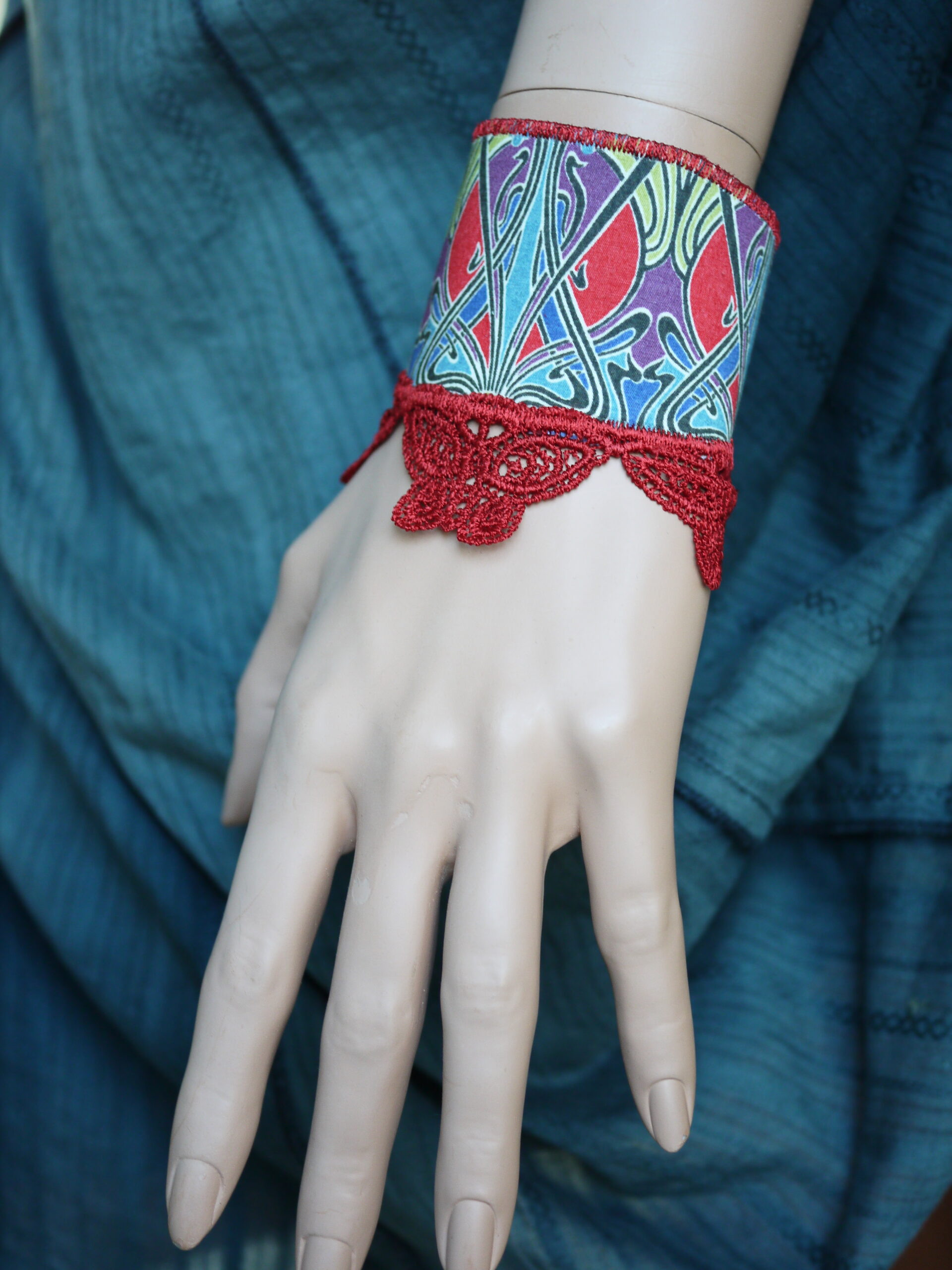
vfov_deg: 32.2
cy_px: 635
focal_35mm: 60
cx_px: 476
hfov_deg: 24.4
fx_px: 2200
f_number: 2.8
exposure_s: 1/60
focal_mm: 30
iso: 400
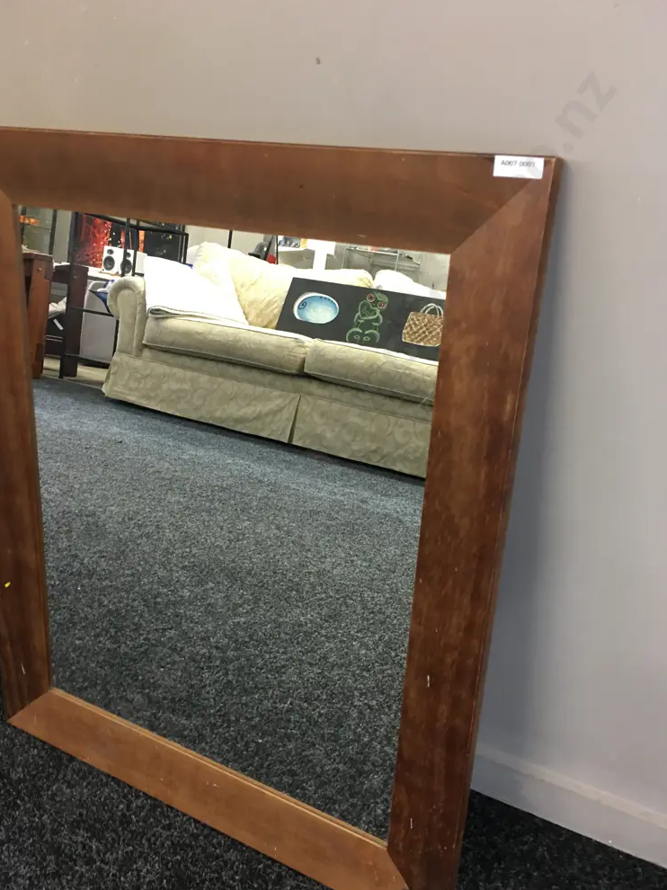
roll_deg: +1.7
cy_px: 448
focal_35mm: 30
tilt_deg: -30.0
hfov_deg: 46.8
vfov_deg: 60.0
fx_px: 771
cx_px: 328
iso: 100
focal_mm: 4.15
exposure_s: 1/17
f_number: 2.2
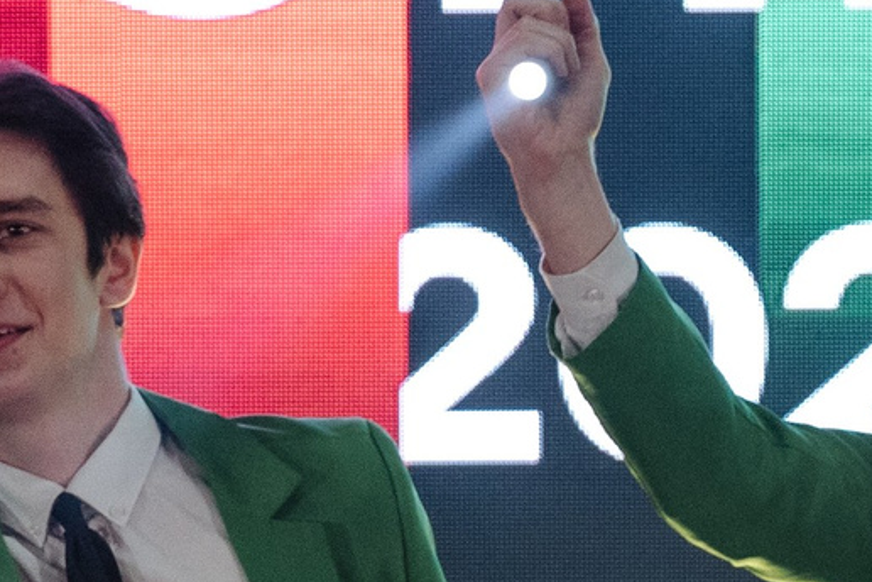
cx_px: 1433
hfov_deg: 2.1
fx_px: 24051
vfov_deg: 1.4
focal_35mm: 993
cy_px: 764
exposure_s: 1/160
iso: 2500
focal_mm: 200
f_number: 3.5
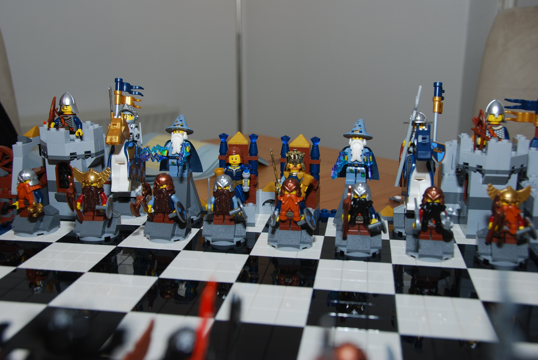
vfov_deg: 34.3
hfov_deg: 49.5
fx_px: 584
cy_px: 180
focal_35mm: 39
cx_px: 269
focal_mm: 26
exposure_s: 1/125
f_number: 5.6
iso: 100
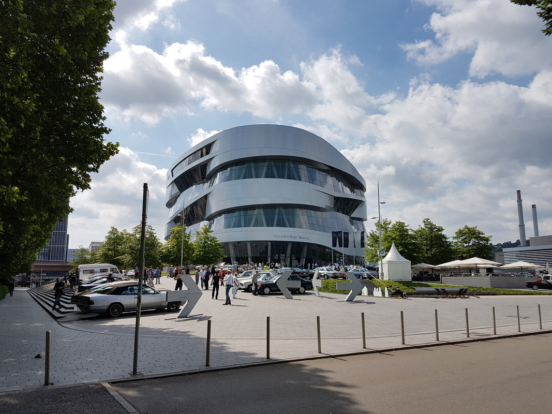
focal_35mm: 26
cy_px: 207
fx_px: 415
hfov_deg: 67.3
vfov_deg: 53.1
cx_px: 276
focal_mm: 4.2
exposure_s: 1/3672
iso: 40
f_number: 1.7
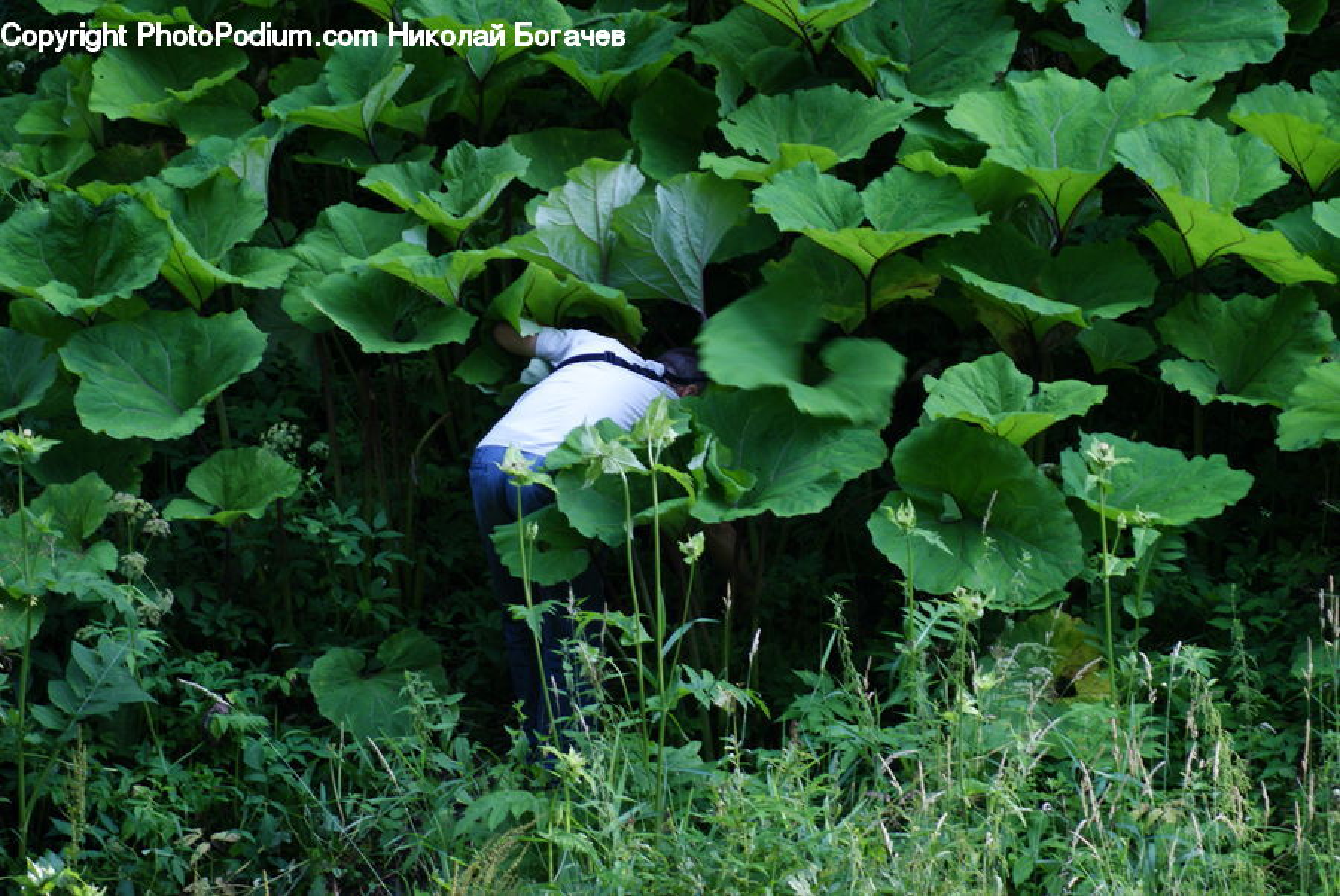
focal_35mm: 202
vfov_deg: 6.8
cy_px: 448
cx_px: 670
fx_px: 7545
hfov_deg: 10.1
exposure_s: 1/25
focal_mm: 135
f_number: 5.6
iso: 400
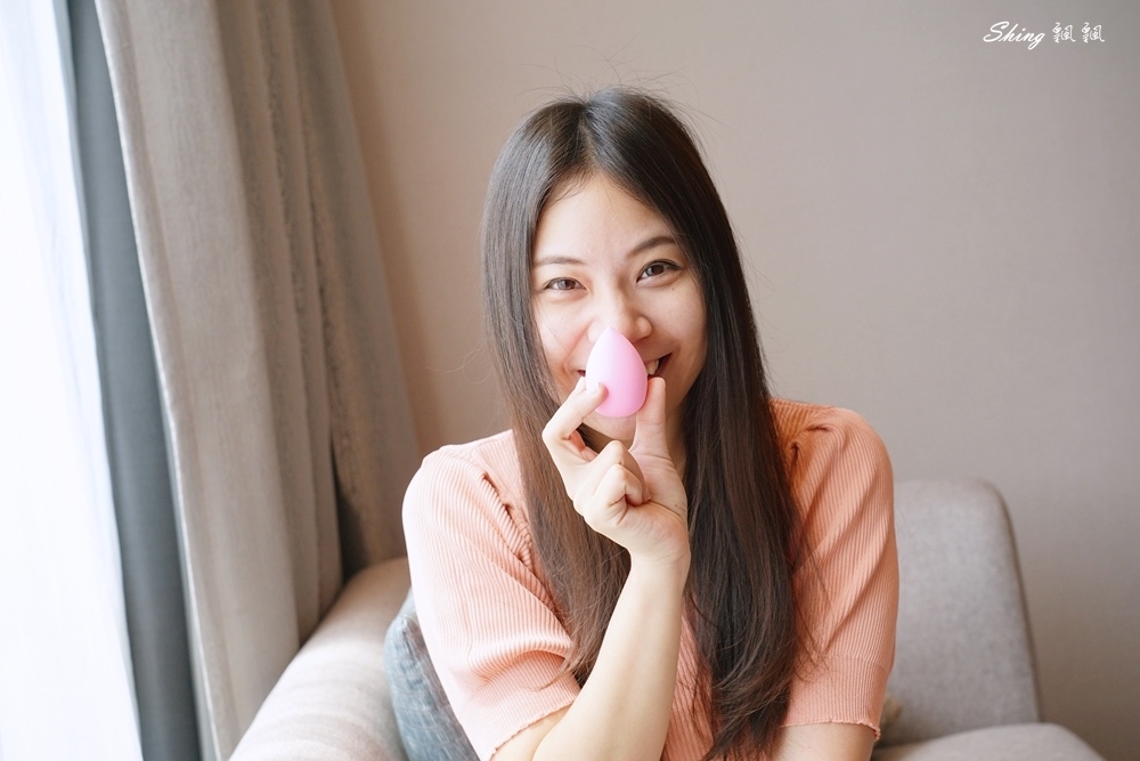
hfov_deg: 37.5
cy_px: 380
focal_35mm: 53
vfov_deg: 25.5
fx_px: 1678
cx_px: 570
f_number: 5.6
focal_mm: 53
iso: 320
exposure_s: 1/60
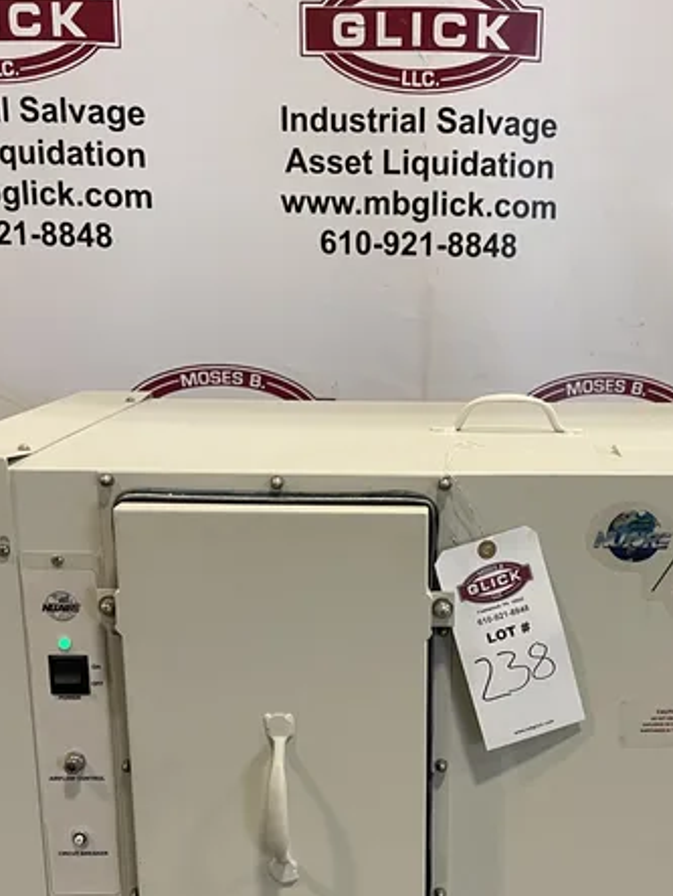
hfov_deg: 32.7
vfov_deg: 42.1
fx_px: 1139
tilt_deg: -16.2
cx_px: 431
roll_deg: -0.4
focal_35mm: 44
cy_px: 621
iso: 250
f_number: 1.6
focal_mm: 4.2
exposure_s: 1/60
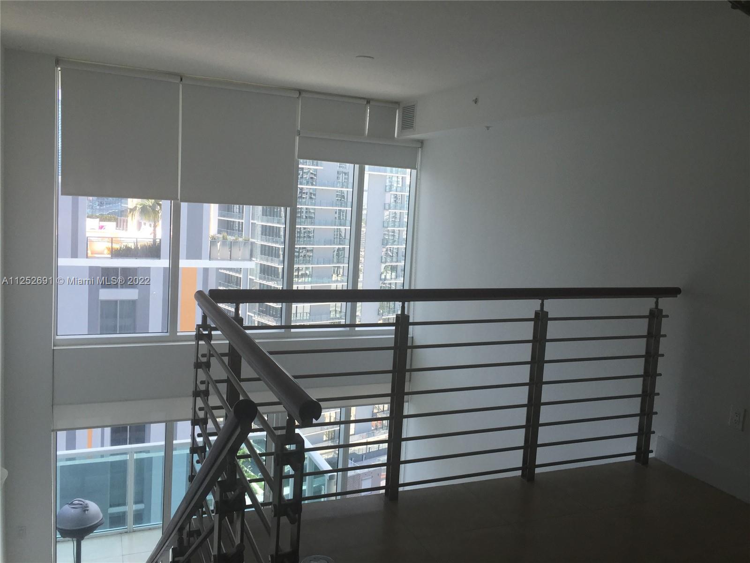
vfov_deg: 48.2
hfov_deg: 61.7
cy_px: 282
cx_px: 375
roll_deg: -4.3
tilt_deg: -6.9
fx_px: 628
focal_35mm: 29
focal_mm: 4.15
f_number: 2.2
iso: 32
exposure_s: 1/234
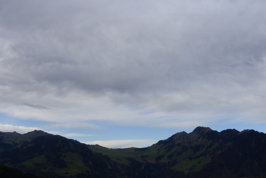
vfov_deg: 37.9
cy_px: 89
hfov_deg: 54.4
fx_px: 259
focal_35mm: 35
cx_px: 133
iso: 80
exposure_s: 1/640
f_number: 4
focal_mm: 7.5
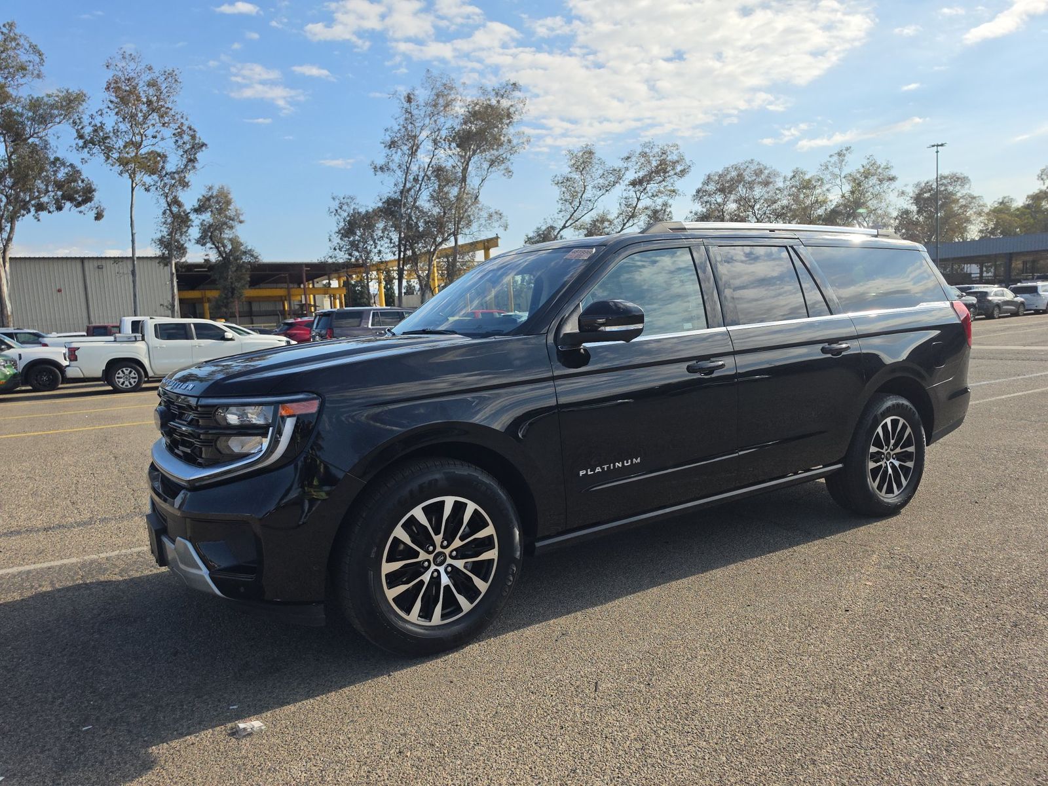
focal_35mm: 23
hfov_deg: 73.9
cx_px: 524
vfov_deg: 58.9
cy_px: 393
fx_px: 696
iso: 60
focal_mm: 6.5
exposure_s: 1/7940
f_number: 1.4
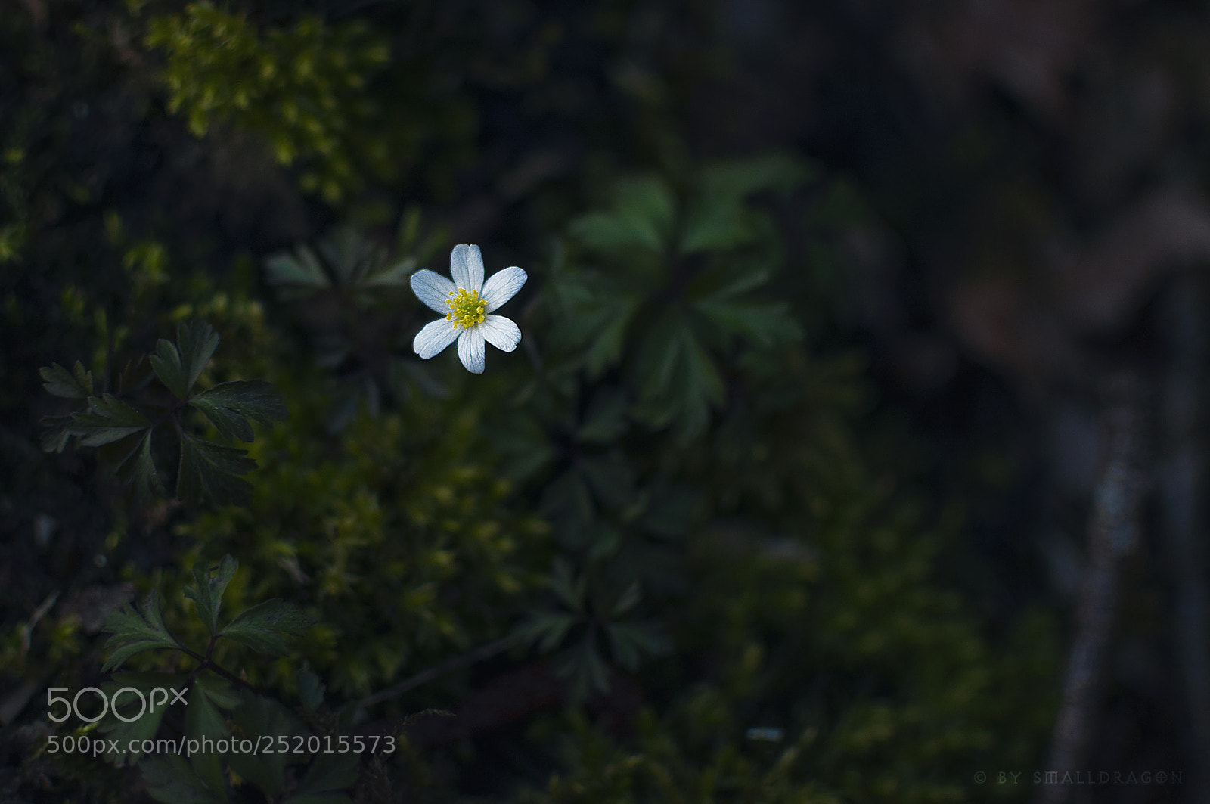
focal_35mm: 52
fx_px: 1763
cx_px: 605
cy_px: 402
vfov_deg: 25.7
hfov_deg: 37.9
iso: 200
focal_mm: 35
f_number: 2
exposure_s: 1/1250
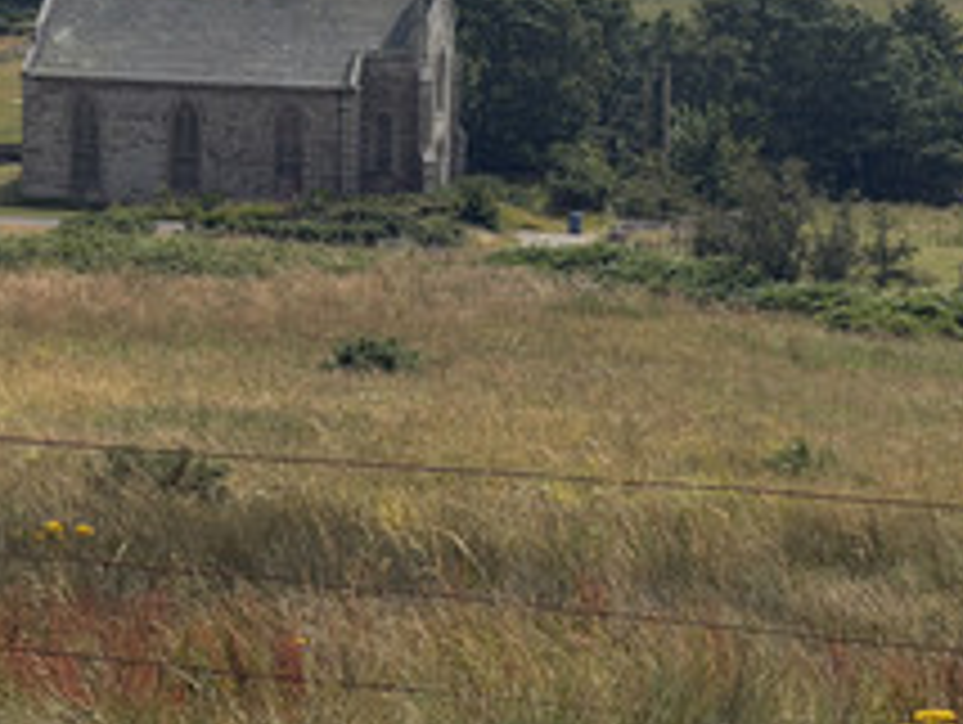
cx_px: 176
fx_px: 3119
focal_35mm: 112
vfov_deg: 13.1
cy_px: -11
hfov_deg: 17.4
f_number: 1.78
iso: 80
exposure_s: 1/9901
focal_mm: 6.76
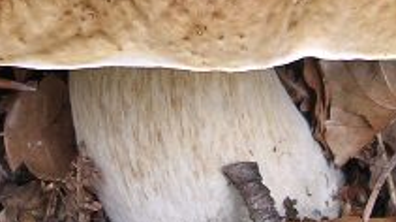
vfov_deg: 7.9
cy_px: -70
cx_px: 161
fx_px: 1583
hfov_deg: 14.2
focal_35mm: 151
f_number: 2.8
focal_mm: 5.8
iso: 100
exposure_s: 1/22.6
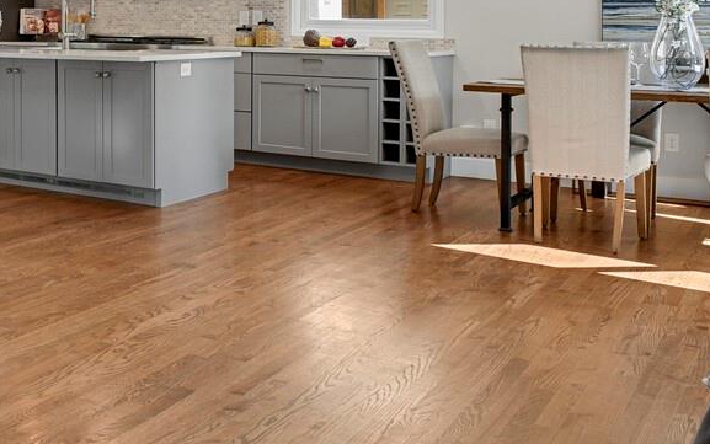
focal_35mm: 48
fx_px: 929
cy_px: 17
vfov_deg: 25.7
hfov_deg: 34.4
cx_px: -121
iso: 2800
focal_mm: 17
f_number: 8
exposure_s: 1/20
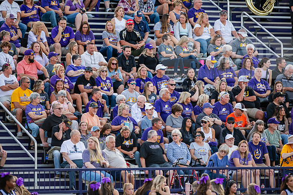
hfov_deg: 6.9
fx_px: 2442
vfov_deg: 4.6
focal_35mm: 300
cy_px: 98
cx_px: 146
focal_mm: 300
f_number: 3.2
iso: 800
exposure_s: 1/1000
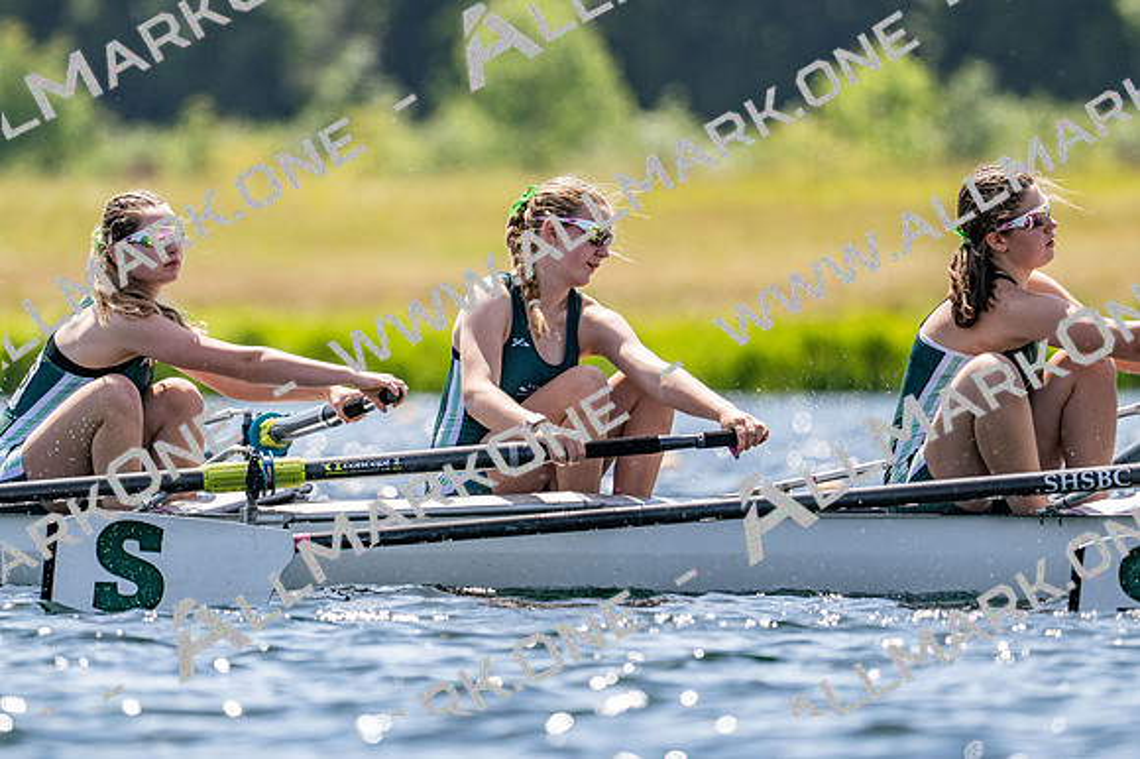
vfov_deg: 2.3
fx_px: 18988
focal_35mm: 600
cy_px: 380
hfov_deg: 3.4
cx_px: 570
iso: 250
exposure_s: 1/2500
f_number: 4.5
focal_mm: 400
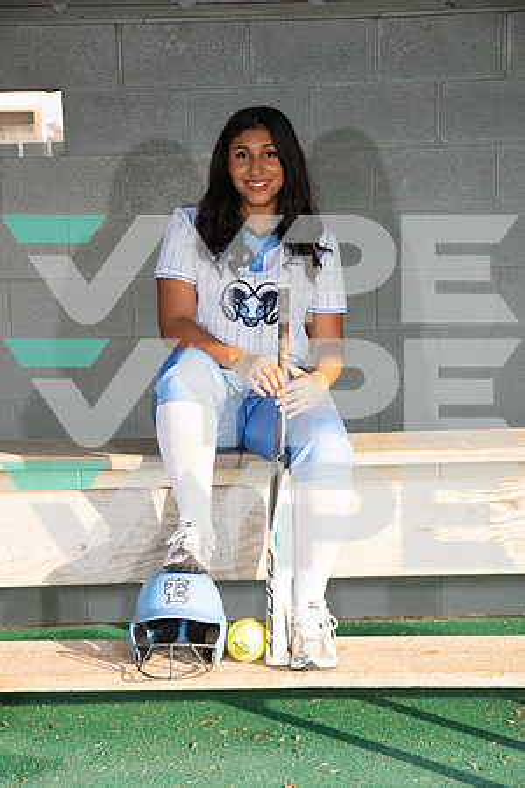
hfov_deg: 20.9
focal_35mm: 65
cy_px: 394
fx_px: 1422
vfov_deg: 31.0
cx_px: 262
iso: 250
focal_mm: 65
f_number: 8
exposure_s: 1/250
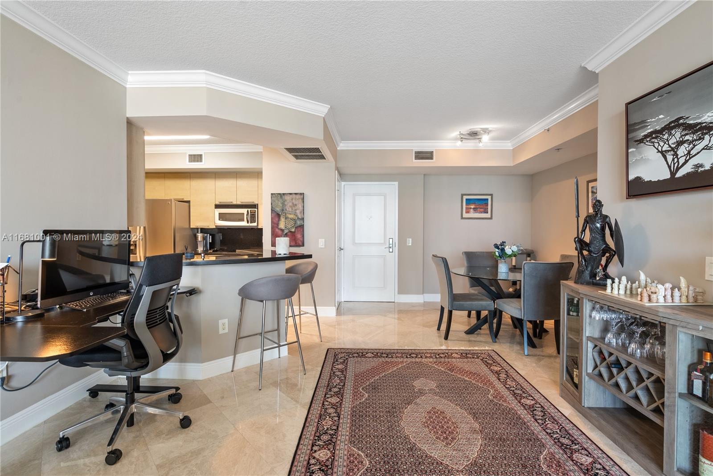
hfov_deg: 96.7
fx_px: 317
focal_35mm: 16
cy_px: 238
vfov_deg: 73.8
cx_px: 356
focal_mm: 16
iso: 200
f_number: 9
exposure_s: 1/2
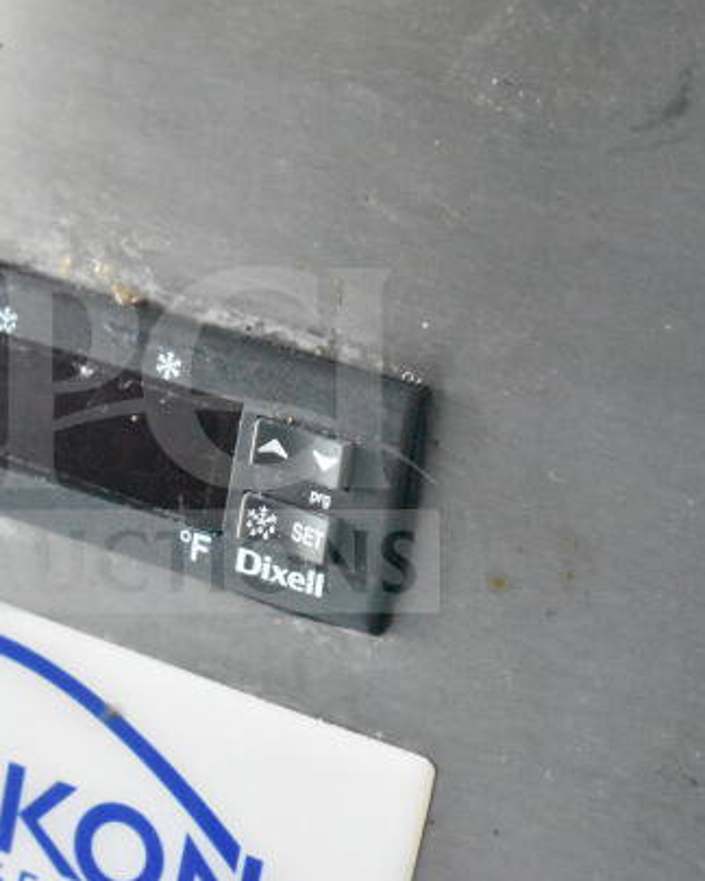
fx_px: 3044
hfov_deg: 13.2
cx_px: 194
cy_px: 440
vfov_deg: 16.5
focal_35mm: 117
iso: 20000
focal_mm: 55
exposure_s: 1/100
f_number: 5.6
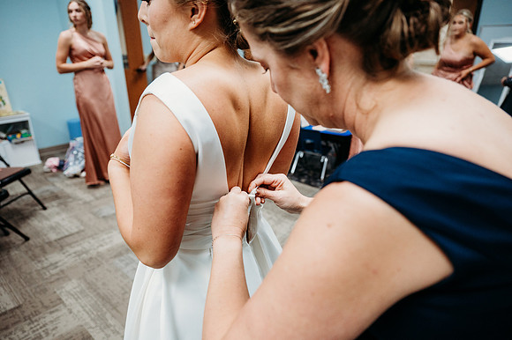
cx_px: 256
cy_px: 170
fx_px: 341
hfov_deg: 73.8
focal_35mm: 24
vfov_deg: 53.1
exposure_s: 1/320
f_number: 3.2
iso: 2000
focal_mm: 24
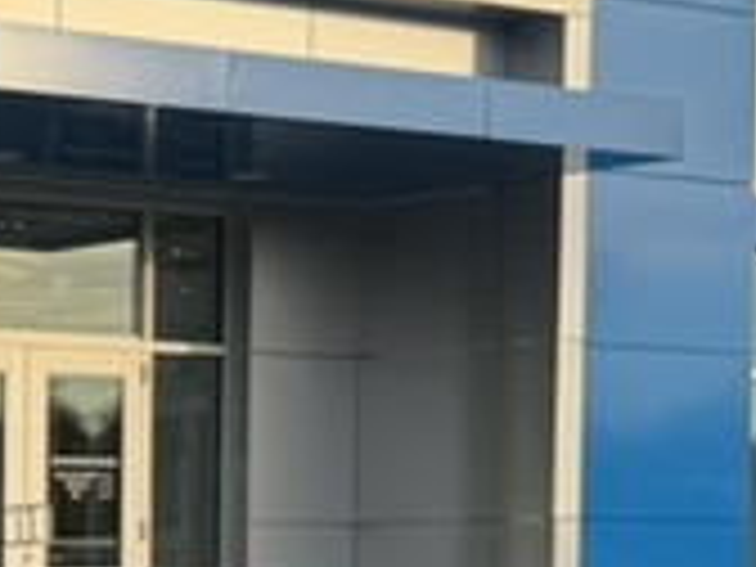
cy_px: 756
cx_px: -432
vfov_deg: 9.9
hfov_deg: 12.7
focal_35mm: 146
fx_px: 3189
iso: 80
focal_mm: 6.76
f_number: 1.78
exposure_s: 1/1770
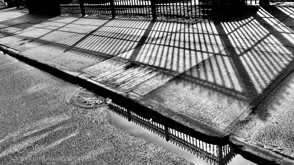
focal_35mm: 32
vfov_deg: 36.5
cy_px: 62
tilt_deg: -17.4
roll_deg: +6.8
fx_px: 249
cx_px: 147
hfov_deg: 61.0
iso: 32
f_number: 2.2
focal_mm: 4.15
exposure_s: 1/1582
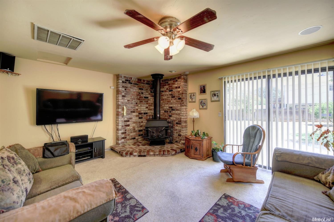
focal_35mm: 14
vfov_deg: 81.2
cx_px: 167
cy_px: 111
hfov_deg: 104.3
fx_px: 130
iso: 100
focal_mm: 14
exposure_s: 1/30
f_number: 2.8
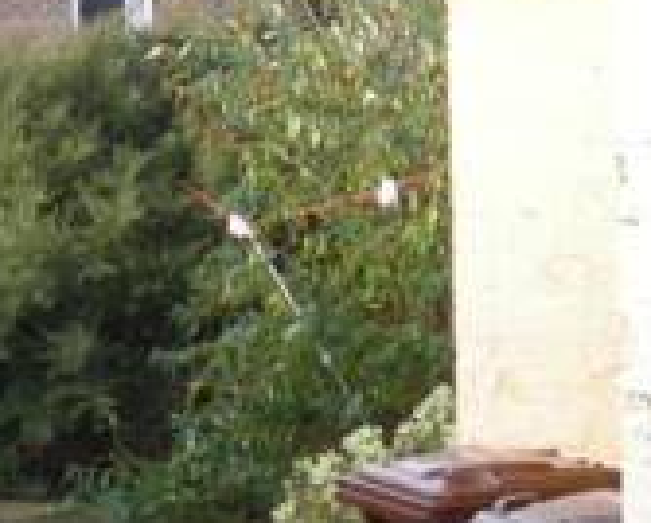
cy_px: 482
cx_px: 60
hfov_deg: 15.9
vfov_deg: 12.9
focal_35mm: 119
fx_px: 2295
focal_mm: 5.7
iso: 72
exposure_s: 1/102
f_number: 2.8
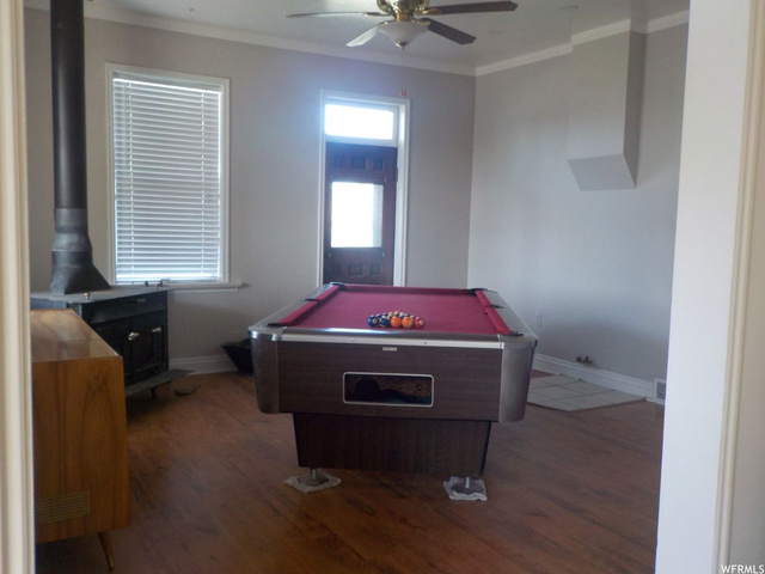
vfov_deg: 46.8
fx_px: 663
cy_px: 287
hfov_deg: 60.0
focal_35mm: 30
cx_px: 382
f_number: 3.3
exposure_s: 1/30
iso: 160
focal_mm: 4.1
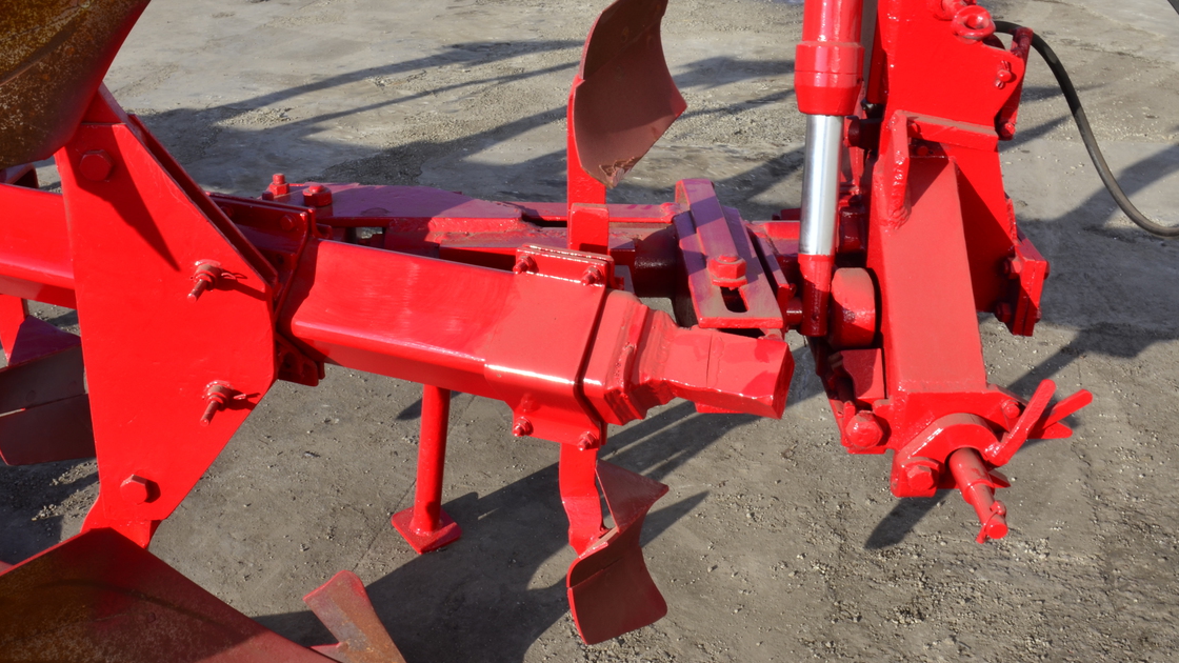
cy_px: 232
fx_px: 1344
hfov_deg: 47.3
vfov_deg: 27.6
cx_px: 543
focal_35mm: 43
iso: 125
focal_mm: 24
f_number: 25
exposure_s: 1/30
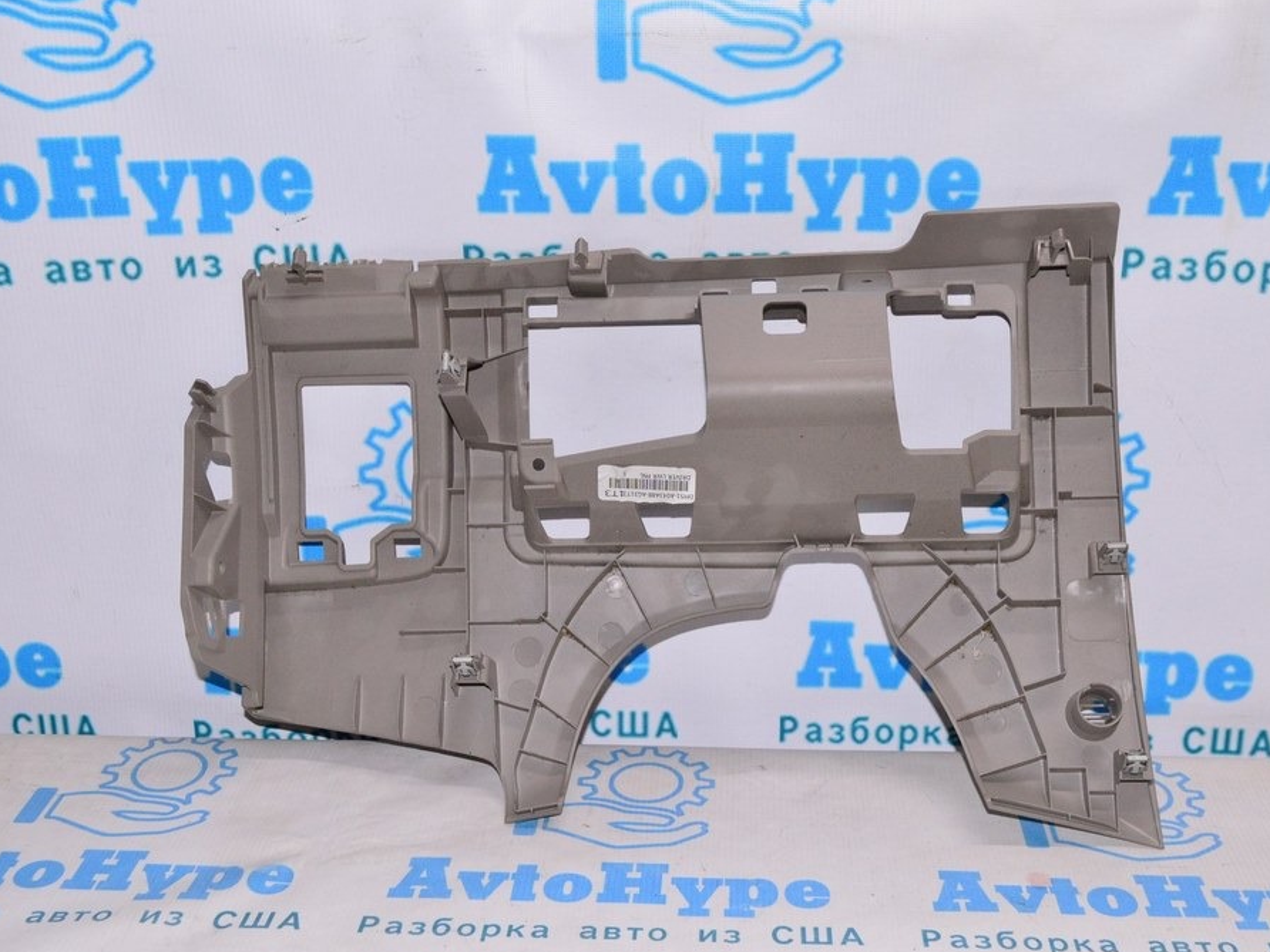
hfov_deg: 43.8
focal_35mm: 43
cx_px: 671
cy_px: 479
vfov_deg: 33.6
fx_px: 1578
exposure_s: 1/200
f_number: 8
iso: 1600
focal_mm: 26
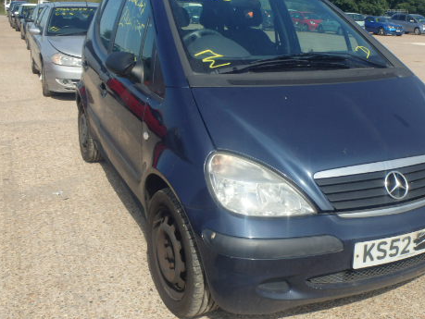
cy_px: 128
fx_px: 479
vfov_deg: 36.7
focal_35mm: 39
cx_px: 248
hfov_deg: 47.6
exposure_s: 1/125
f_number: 3.9
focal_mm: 5
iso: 125
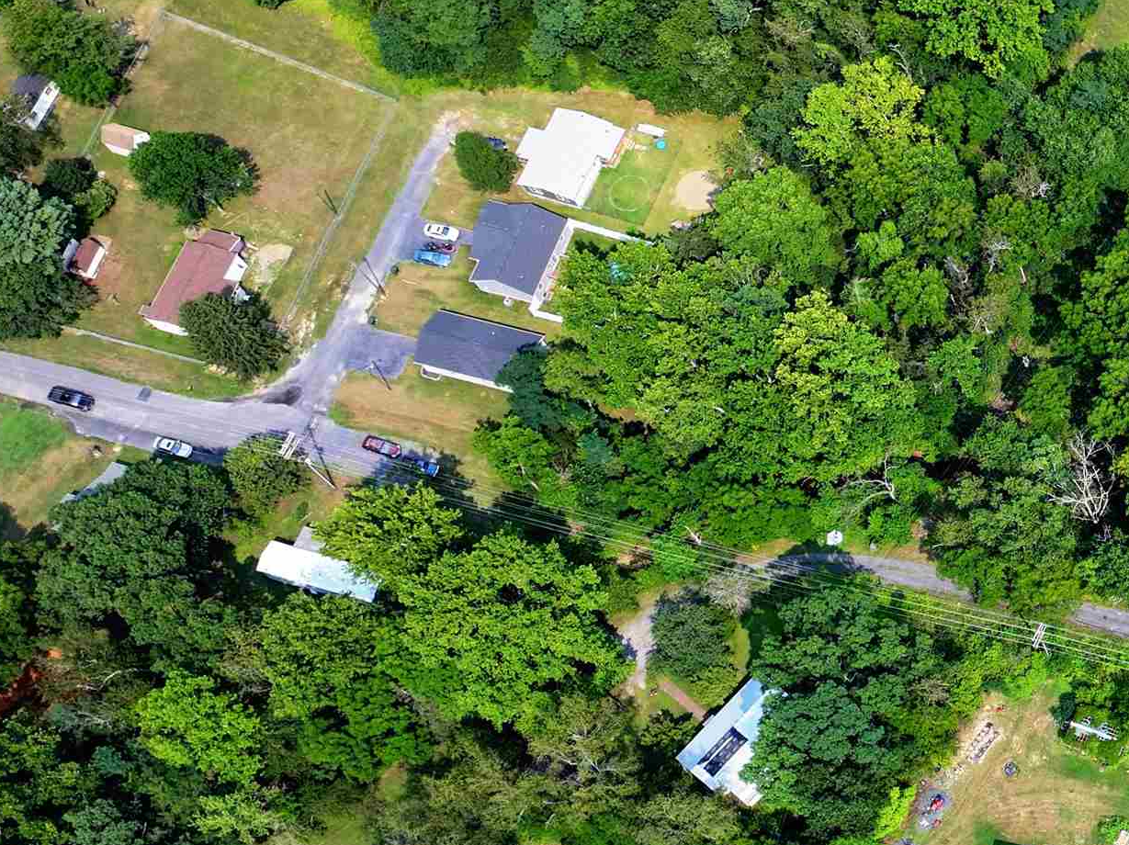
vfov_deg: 24.3
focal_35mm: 60
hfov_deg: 28.1
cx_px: 1355
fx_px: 1956
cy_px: 549
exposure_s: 1/30
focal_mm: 12.29
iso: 100
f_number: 2.8
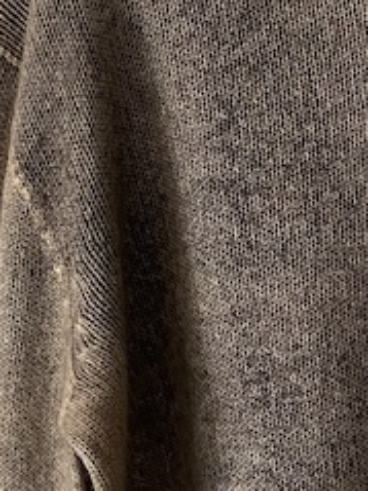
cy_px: 404
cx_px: 483
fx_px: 1646
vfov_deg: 16.8
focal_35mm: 116
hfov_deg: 12.4
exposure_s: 1/73
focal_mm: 4.25
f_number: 1.8
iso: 125
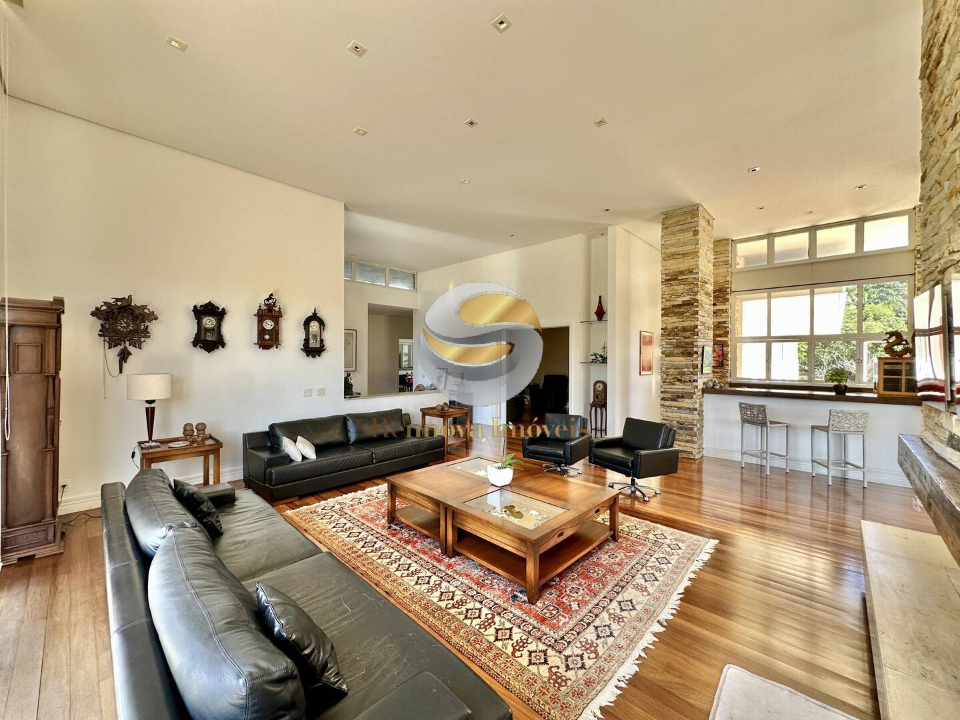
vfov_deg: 85.7
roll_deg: -0.6
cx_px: 480
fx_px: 388
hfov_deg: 102.1
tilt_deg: -0.3
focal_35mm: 14
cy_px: 360
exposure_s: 1/99
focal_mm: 2.22
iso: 64
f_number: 2.2
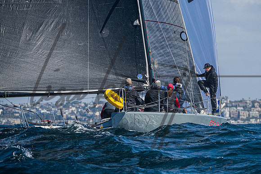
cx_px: 164
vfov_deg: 4.0
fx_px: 2471
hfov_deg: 6.0
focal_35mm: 341
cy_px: 89
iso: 400
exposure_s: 1/6400
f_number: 6.3
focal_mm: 270
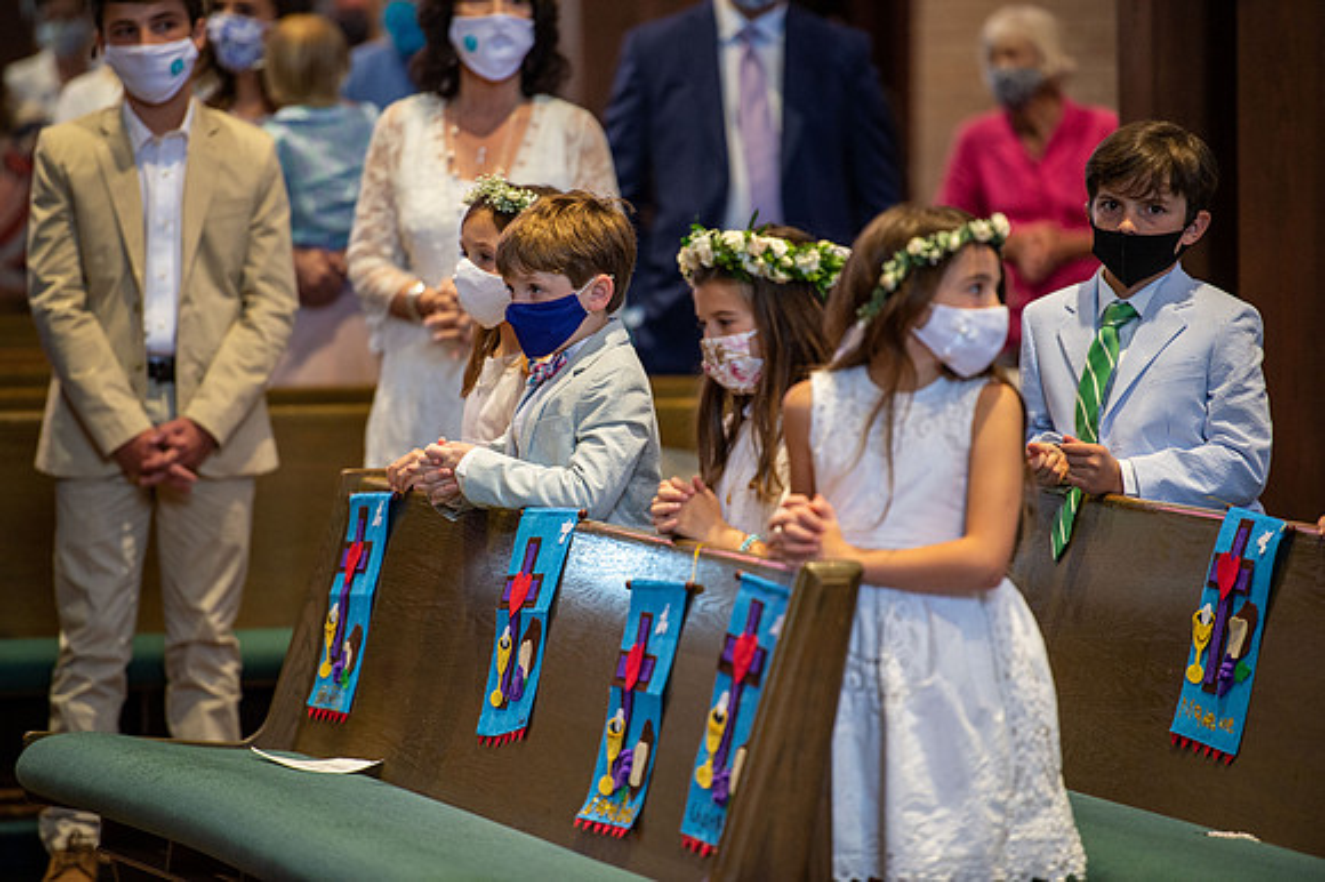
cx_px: 662
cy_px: 441
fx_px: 7357
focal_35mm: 200
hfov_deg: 10.3
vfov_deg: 6.9
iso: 1600
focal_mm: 200
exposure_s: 1/125
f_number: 2.8
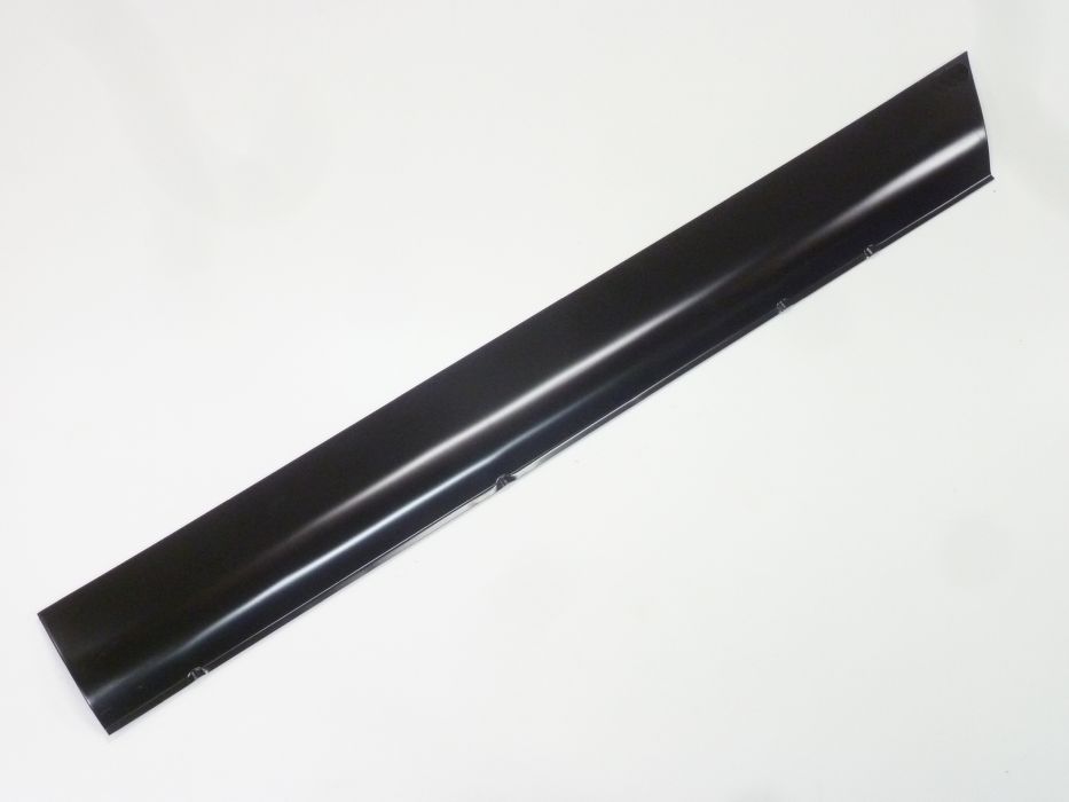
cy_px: 401
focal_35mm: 52
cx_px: 534
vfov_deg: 28.0
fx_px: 1606
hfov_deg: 36.8
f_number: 3.8
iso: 400
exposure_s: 1/13
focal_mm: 8.5
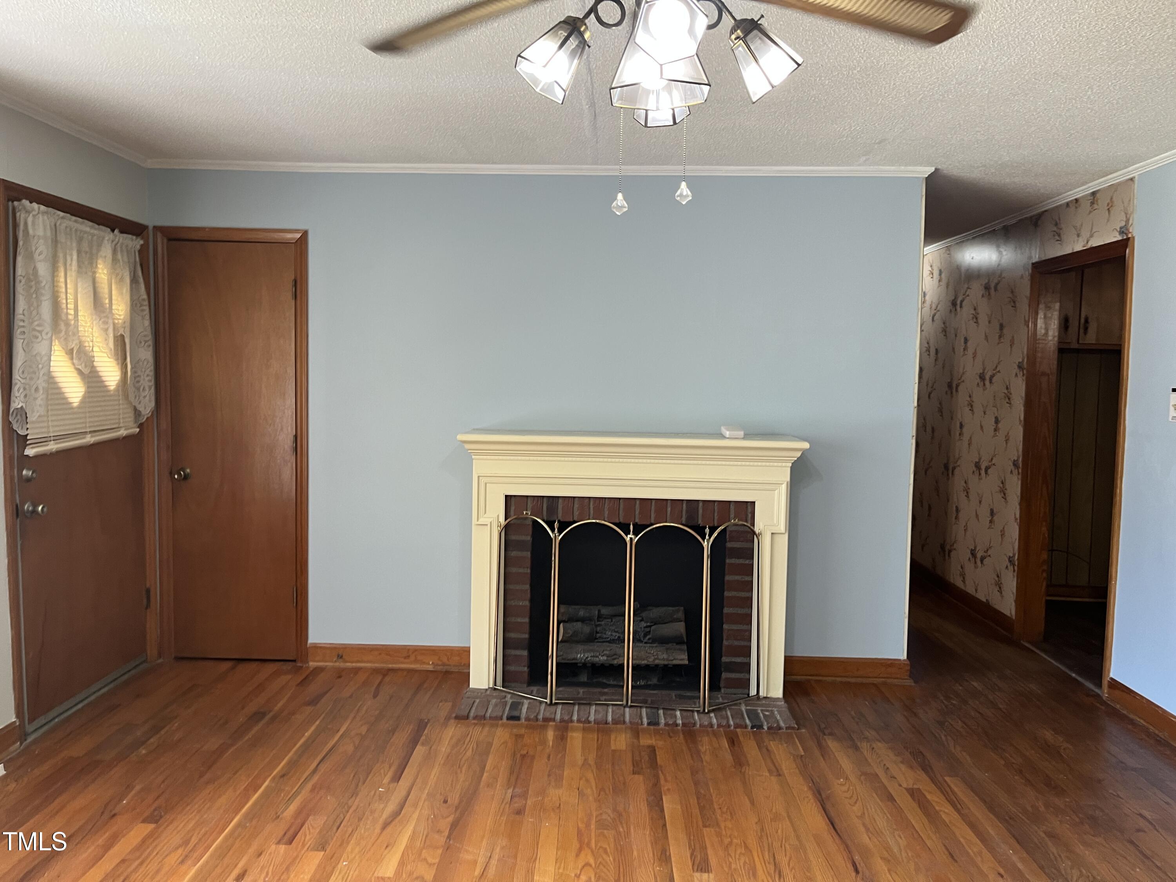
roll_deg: +0.0
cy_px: 441
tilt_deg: -3.7
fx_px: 883
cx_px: 588
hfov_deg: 67.3
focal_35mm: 26
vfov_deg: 53.1
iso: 125
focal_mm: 5.1
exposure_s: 1/60
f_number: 1.6
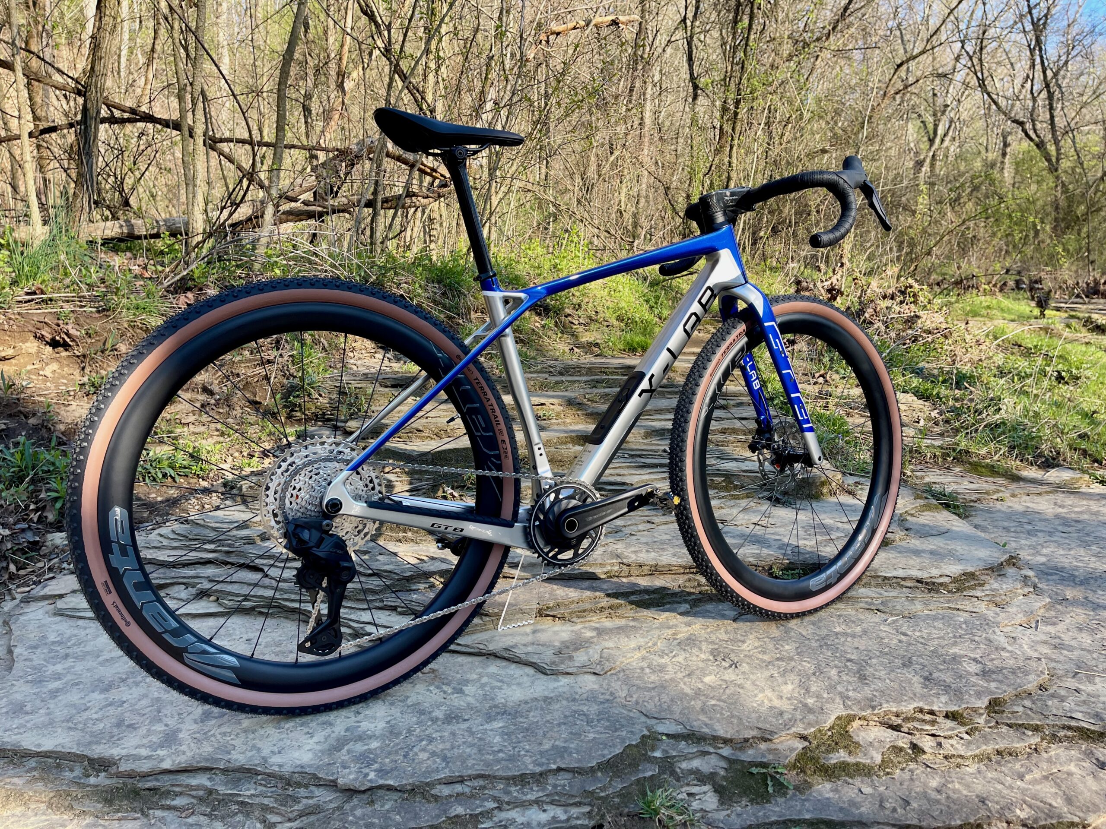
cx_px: 553
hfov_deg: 69.4
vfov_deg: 54.9
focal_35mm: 25
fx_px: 799
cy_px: 414
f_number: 1.6
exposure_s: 1/363
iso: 32
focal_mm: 5.1
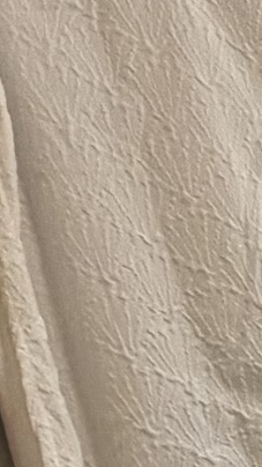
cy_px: 593
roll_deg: +8.5
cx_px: 1163
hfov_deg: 6.9
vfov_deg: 17.4
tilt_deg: -10.2
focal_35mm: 116
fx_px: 1434
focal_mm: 2.22
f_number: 2.2
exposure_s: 1/120
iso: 200
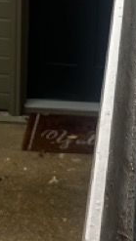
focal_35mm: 147
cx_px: 132
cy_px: 38
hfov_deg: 8.2
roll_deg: -3.3
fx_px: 942
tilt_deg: -24.8
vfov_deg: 14.5
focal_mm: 5.7
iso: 50
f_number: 1.5
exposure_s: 1/402
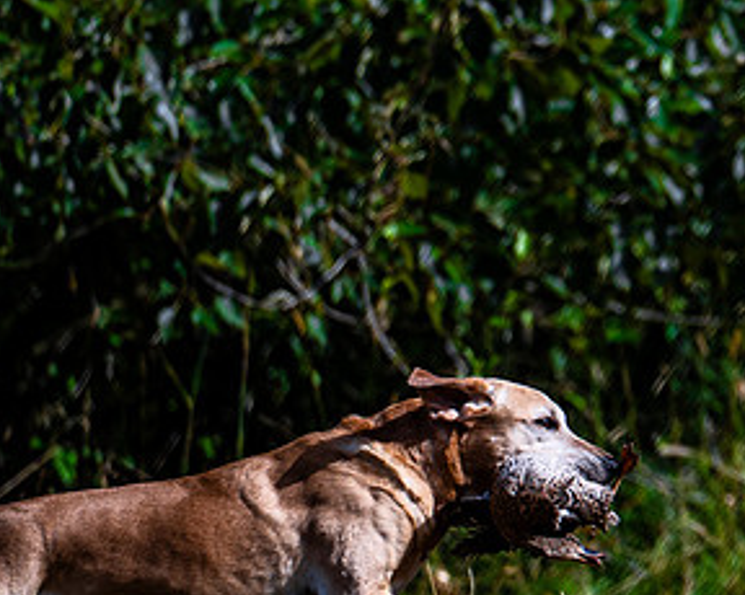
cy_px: 404
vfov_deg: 1.9
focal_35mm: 807
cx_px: 917
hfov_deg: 2.4
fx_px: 17782
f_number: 2.8
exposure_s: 1/1250
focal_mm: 200
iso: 80
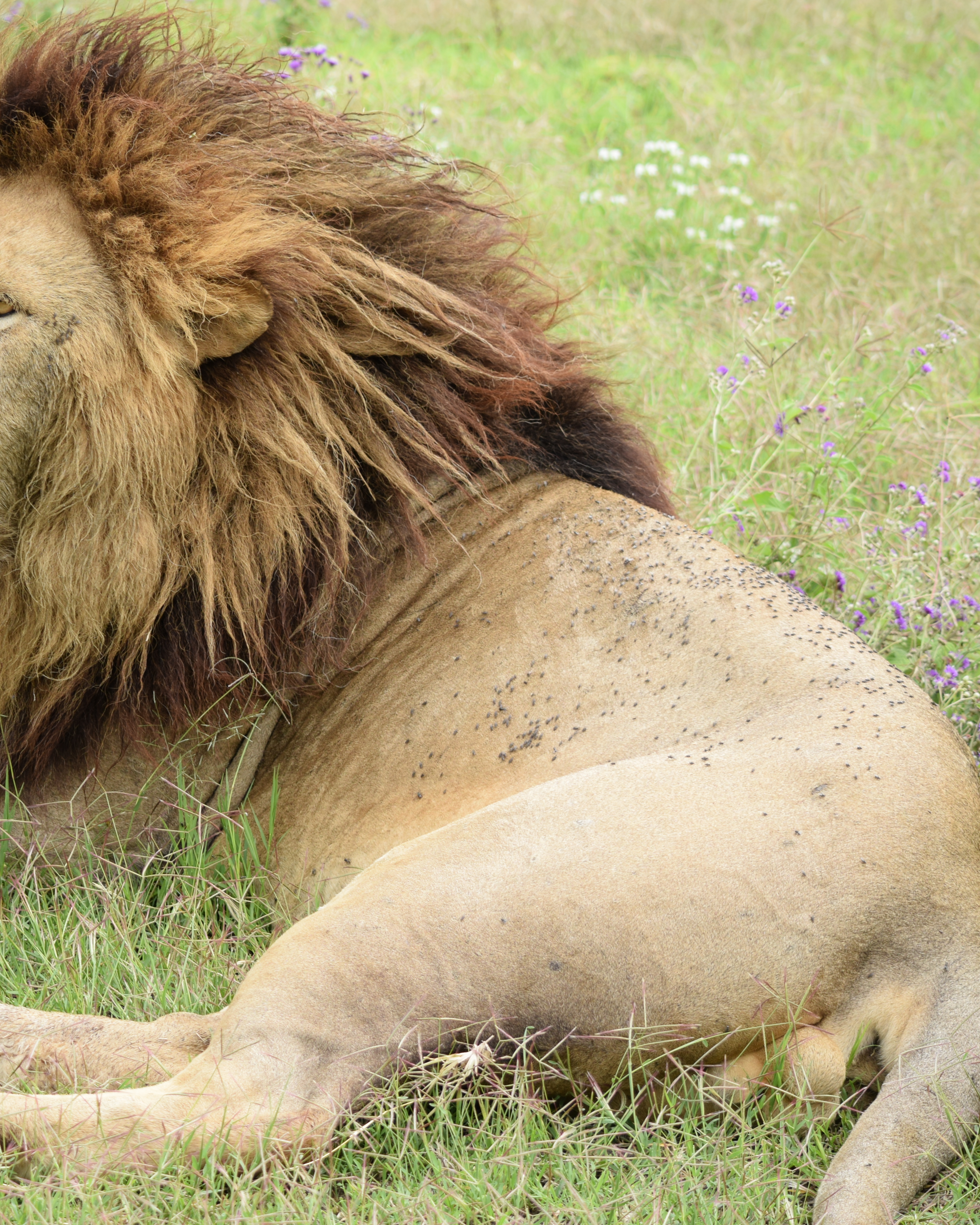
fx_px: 5221
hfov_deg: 10.7
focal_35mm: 144
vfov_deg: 13.4
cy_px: 613
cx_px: 144
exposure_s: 1/125
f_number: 5.6
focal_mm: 68
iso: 160
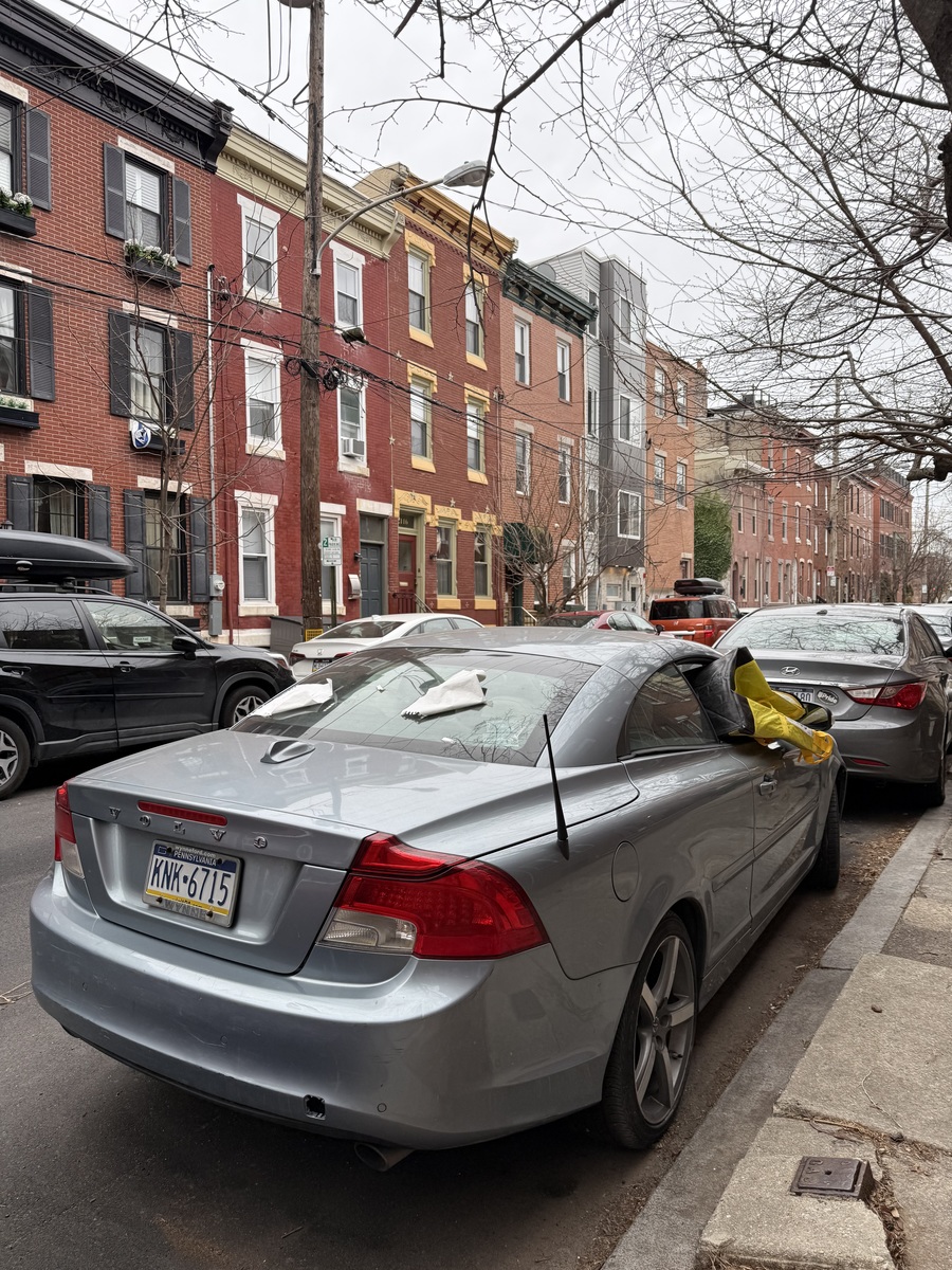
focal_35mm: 24
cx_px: 476
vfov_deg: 71.6
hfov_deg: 56.8
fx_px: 880
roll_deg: -2.4
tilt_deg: -3.8
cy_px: 635
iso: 80
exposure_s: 1/535
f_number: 1.78
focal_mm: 6.76
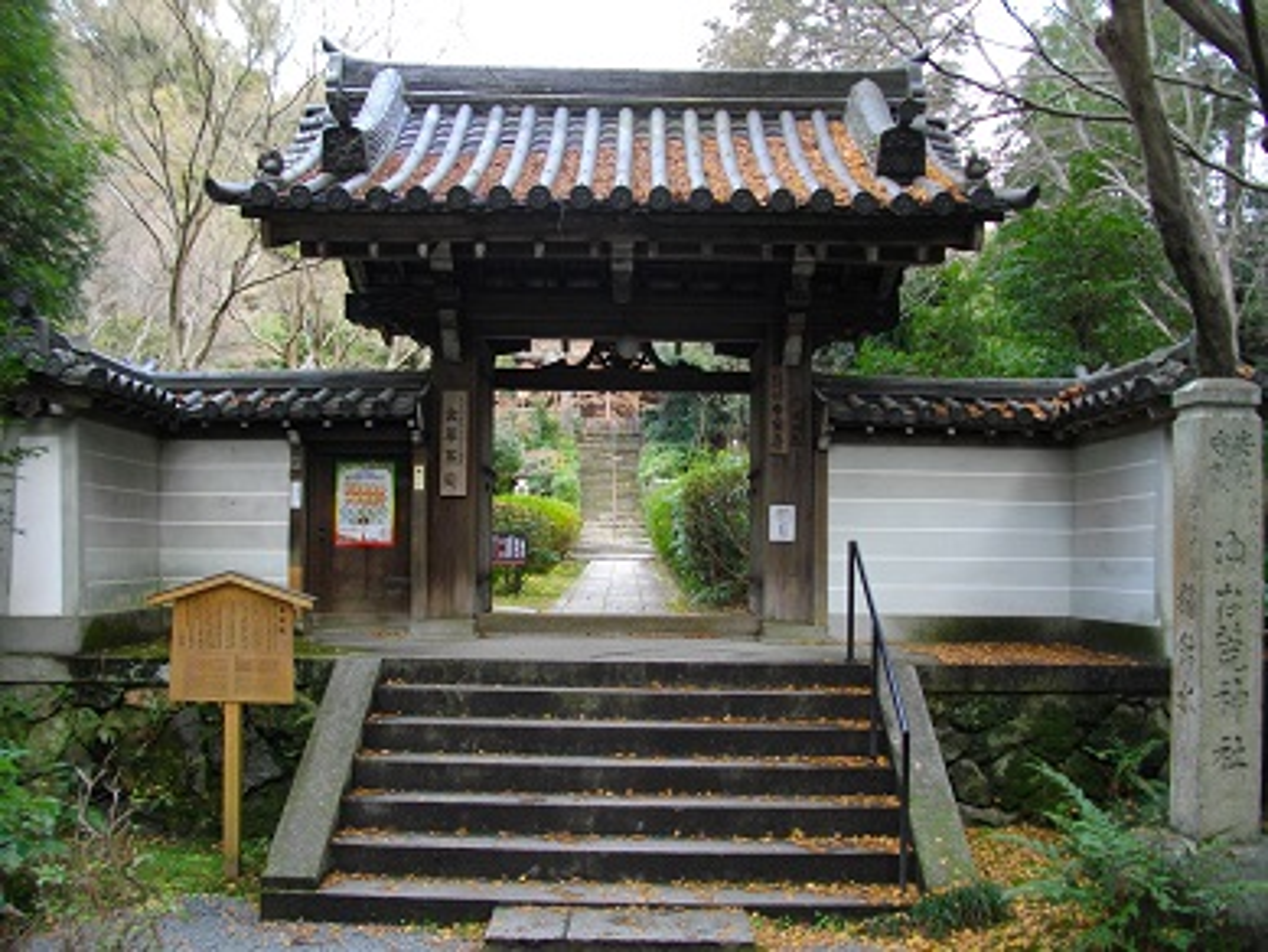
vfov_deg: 44.2
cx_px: 634
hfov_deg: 56.8
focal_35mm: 32
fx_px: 1173
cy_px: 476
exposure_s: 1/60
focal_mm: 5.7
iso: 200
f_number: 2.9
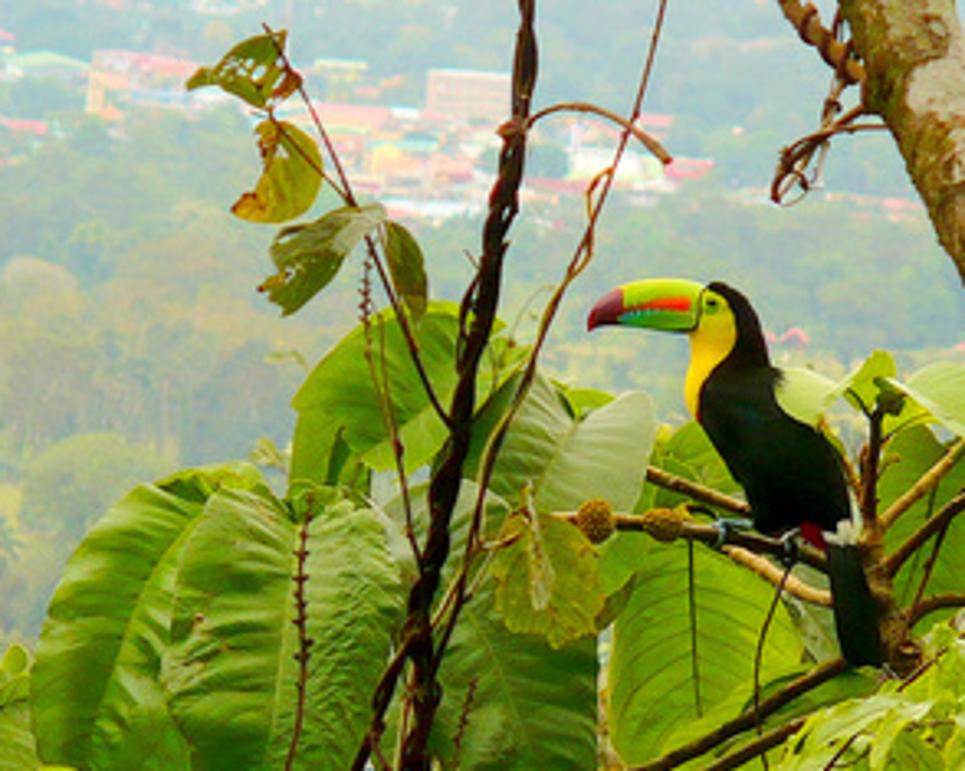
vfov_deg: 3.1
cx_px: 676
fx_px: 14190
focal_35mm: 497
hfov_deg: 3.9
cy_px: 400
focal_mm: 36.6
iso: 100
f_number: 4.5
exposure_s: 1/100
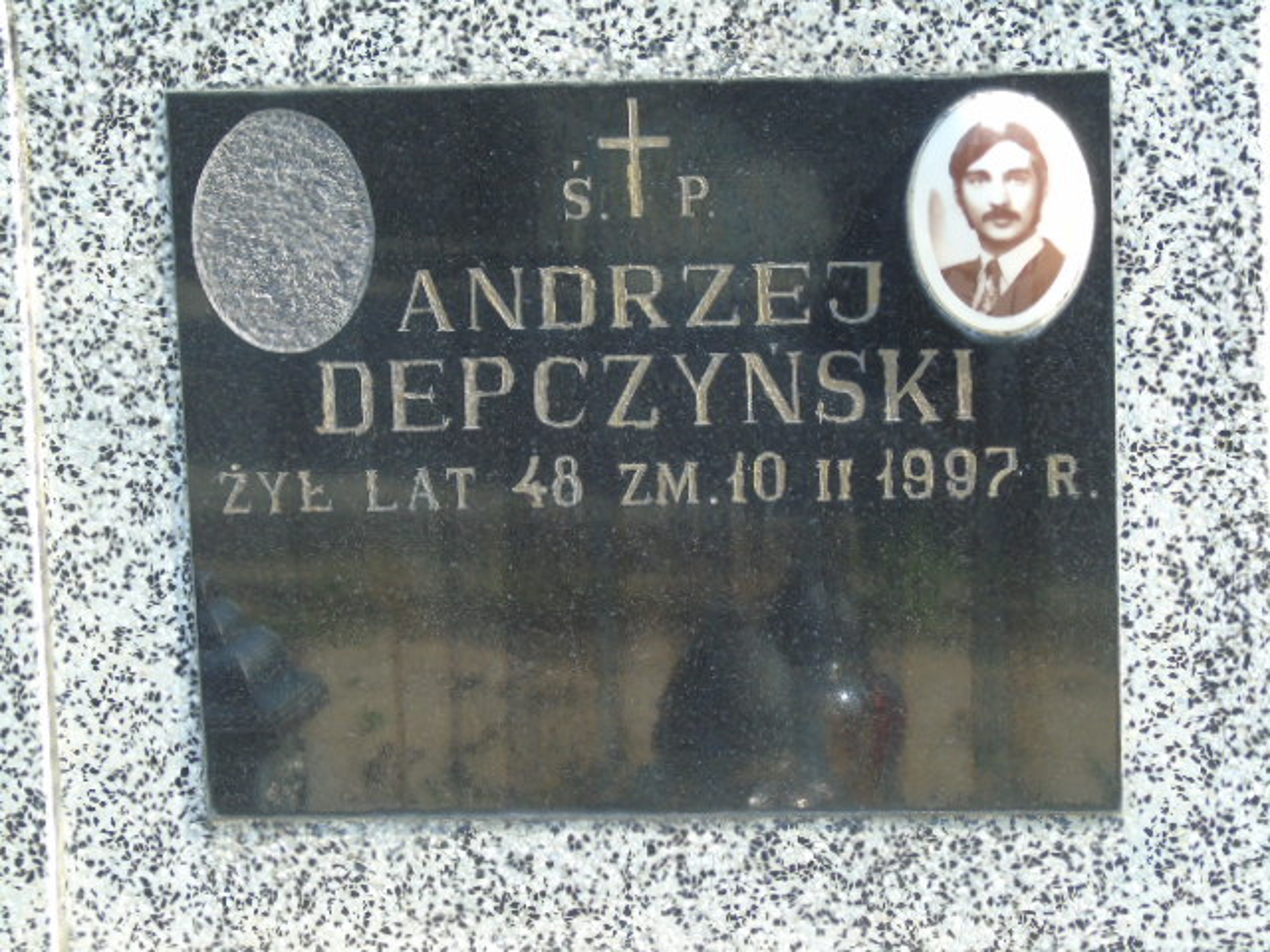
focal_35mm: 186
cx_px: 635
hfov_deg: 10.6
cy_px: 476
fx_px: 6824
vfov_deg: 8.0
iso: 160
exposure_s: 1/125
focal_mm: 33
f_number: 5
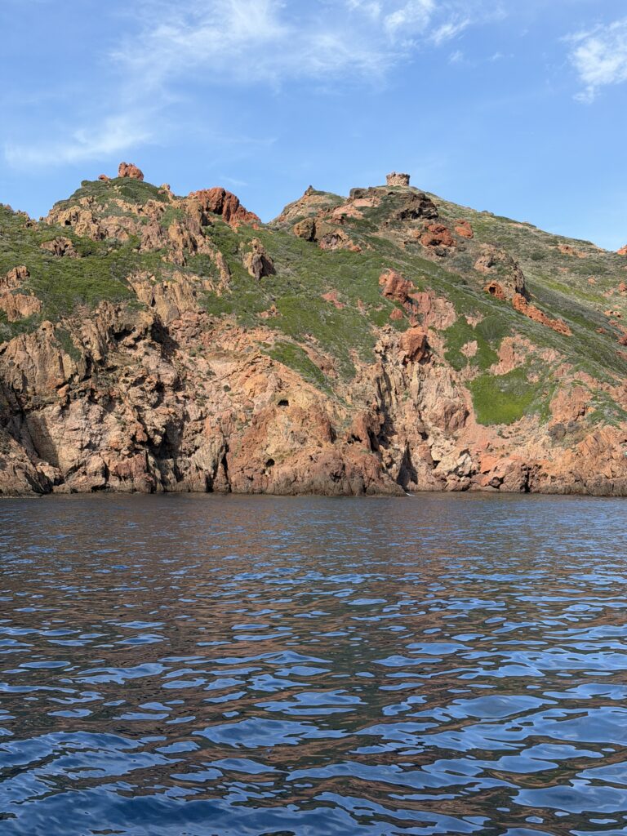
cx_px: 314
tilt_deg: +4.0
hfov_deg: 30.3
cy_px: 418
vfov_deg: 39.7
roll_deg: -1.7
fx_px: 1159
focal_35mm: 48
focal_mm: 6.76
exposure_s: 1/3226
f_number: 1.78
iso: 64
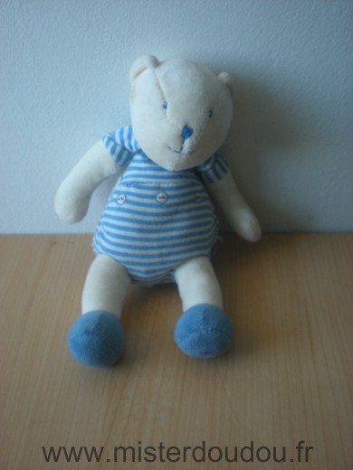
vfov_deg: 49.0
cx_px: 176
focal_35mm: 38
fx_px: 517
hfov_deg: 37.7
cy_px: 235
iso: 157
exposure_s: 1/60.6
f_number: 3.1
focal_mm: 6.3
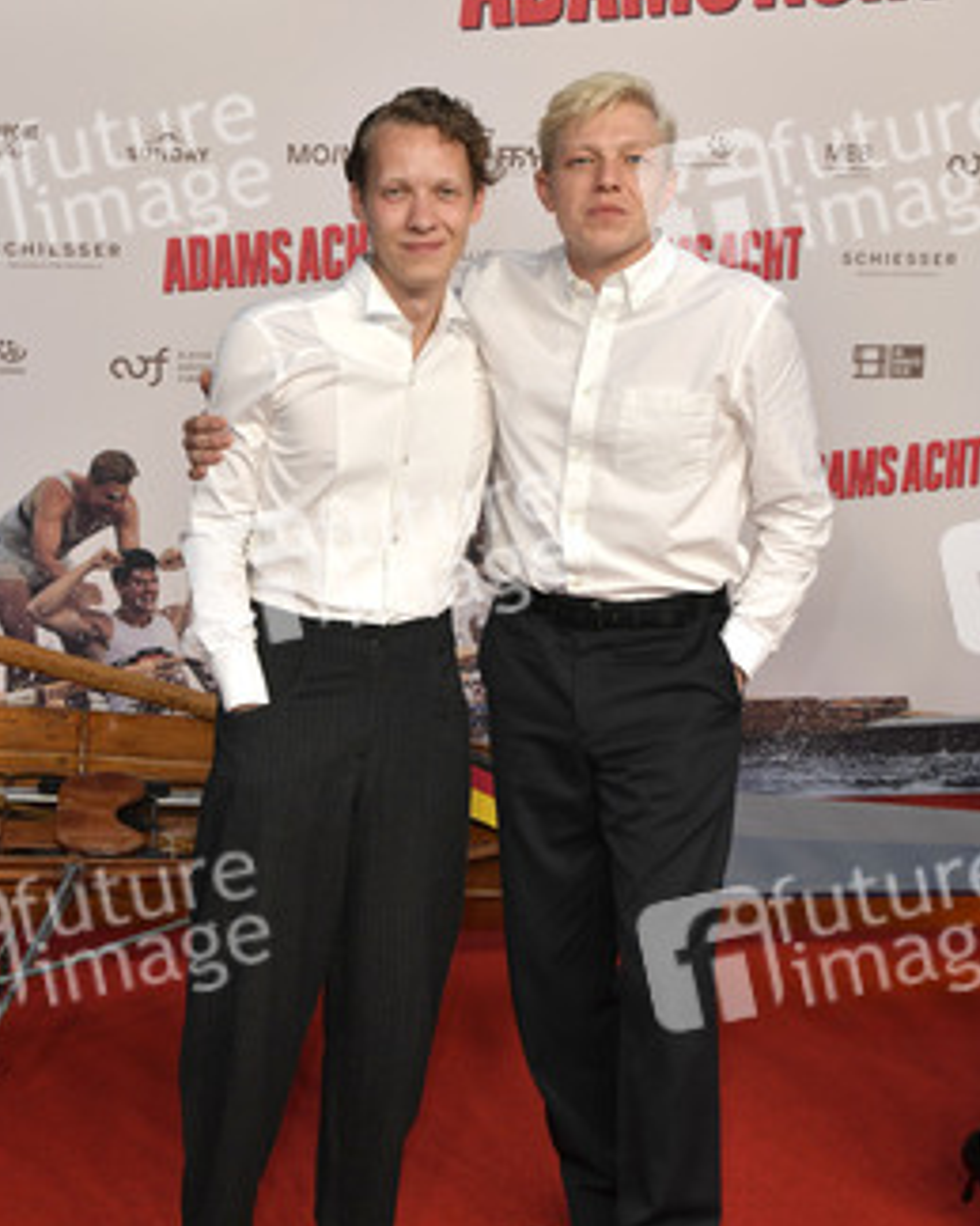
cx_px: 488
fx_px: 1596
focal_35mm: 44
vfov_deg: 41.8
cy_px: 753
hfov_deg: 34.1
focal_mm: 38
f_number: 7.1
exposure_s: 1/160
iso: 1600
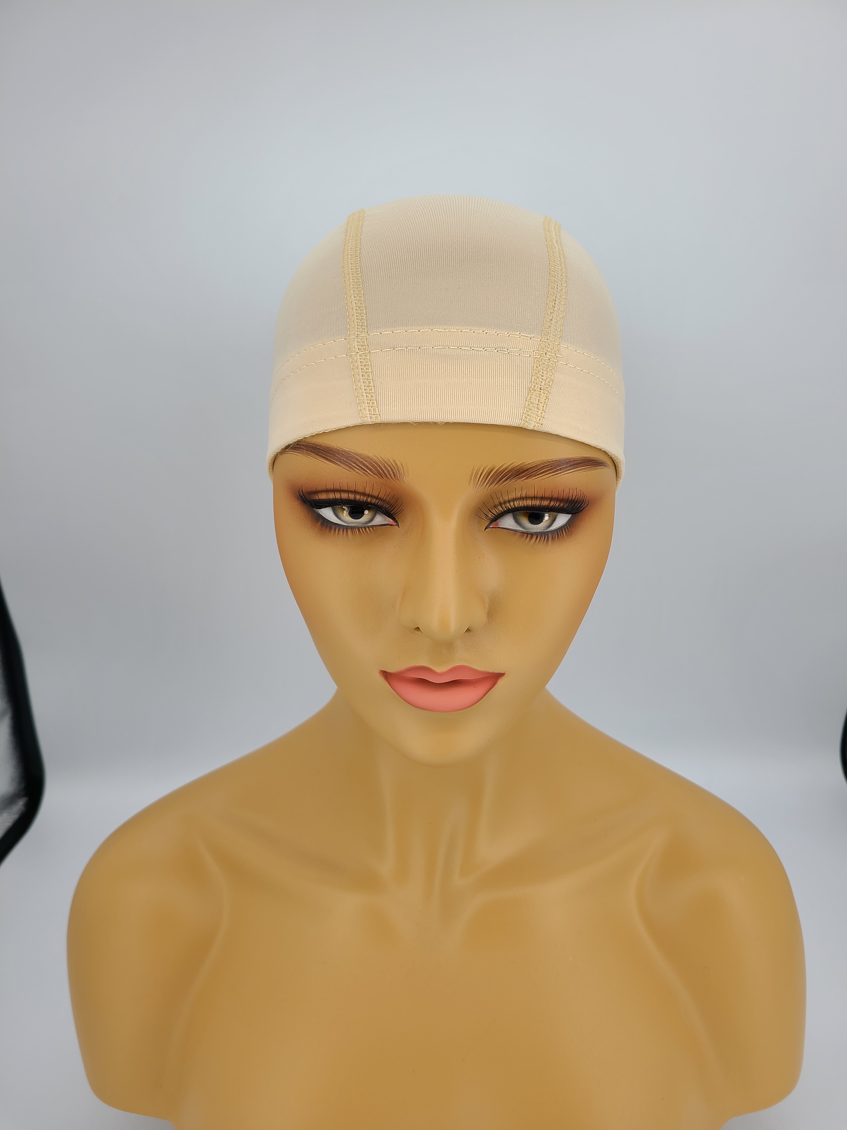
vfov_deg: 67.3
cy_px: 565
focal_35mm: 26
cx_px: 424
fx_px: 848
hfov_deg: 53.1
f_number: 1.8
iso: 40
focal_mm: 5.4
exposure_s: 1/636
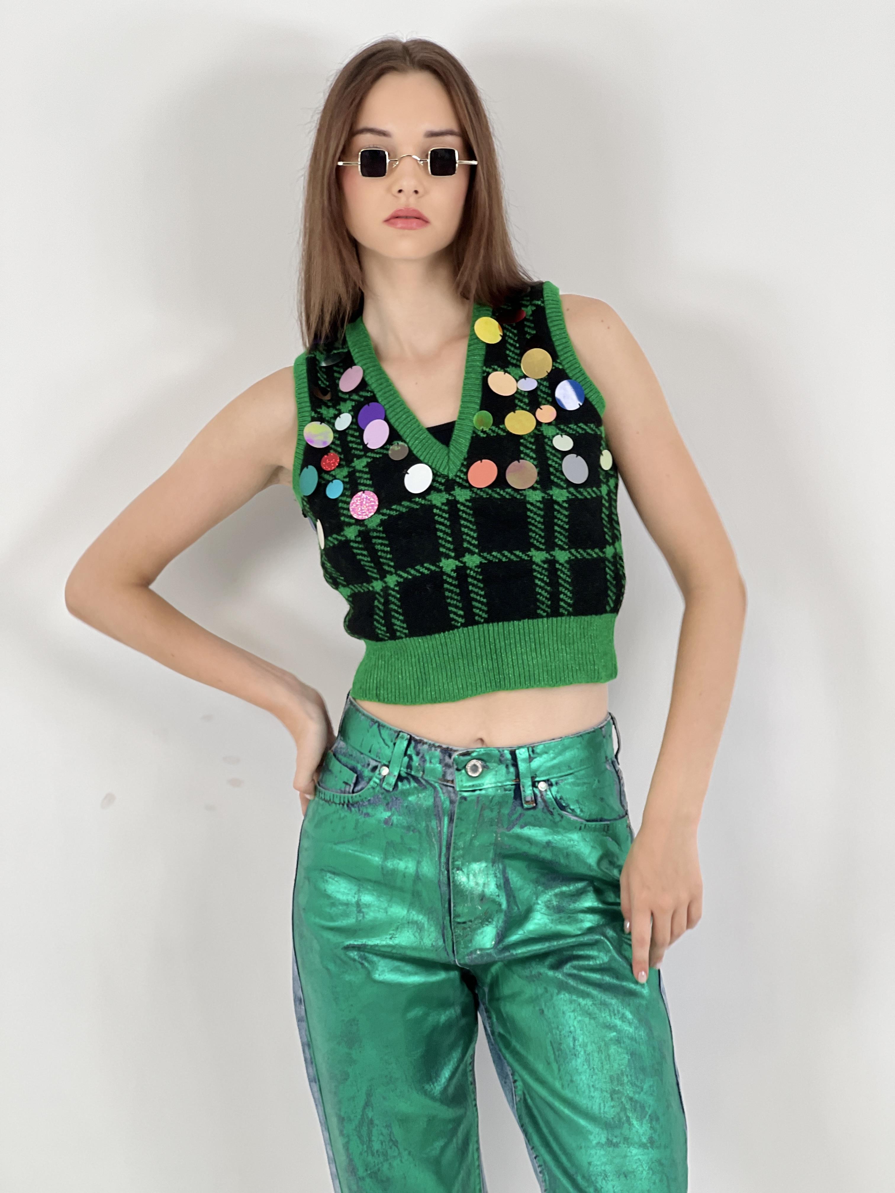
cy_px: 596
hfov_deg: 19.1
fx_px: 2654
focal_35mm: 77
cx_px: 448
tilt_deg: -5.6
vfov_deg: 25.3
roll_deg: +3.0
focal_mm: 9
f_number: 2.8
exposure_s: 1/100
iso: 100
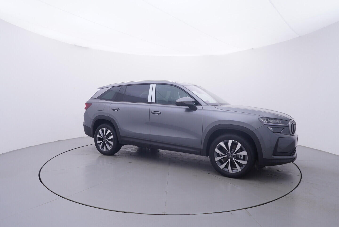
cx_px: 170
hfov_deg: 77.3
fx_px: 212
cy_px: 114
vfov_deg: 56.2
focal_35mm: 22
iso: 200
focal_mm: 15
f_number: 5
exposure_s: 1/80
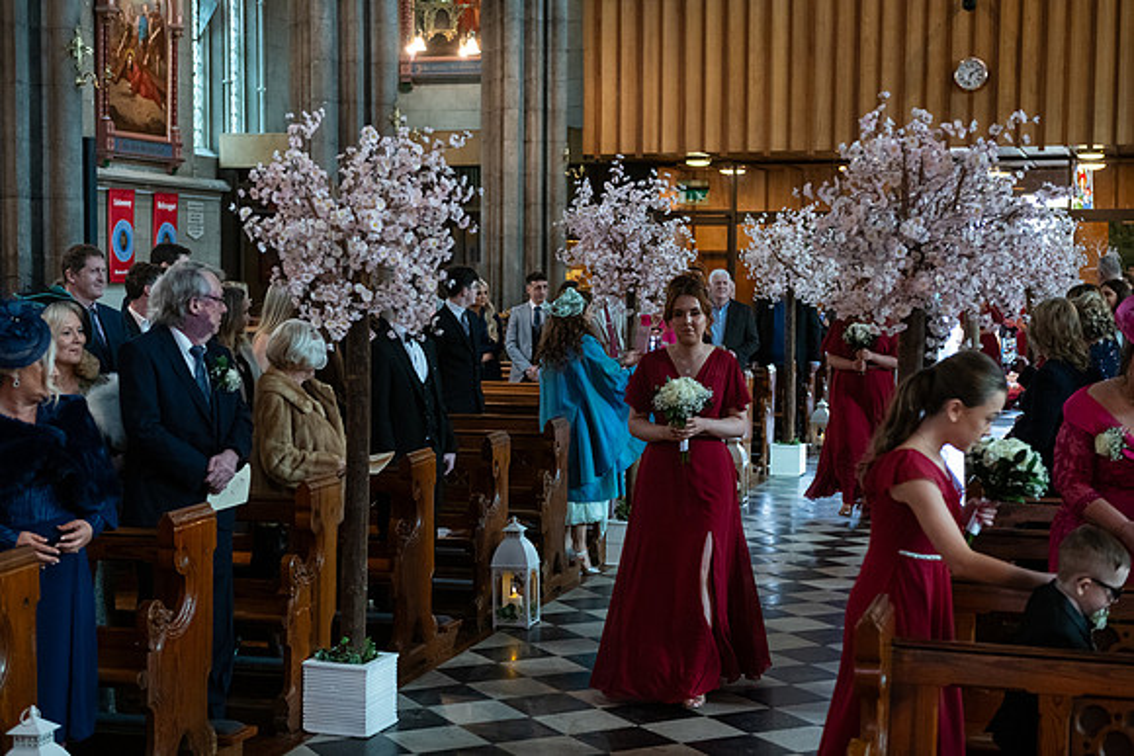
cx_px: 567
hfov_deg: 34.5
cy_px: 378
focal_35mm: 58
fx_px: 1827
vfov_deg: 23.4
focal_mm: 58
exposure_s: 1/160
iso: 1250
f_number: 3.5
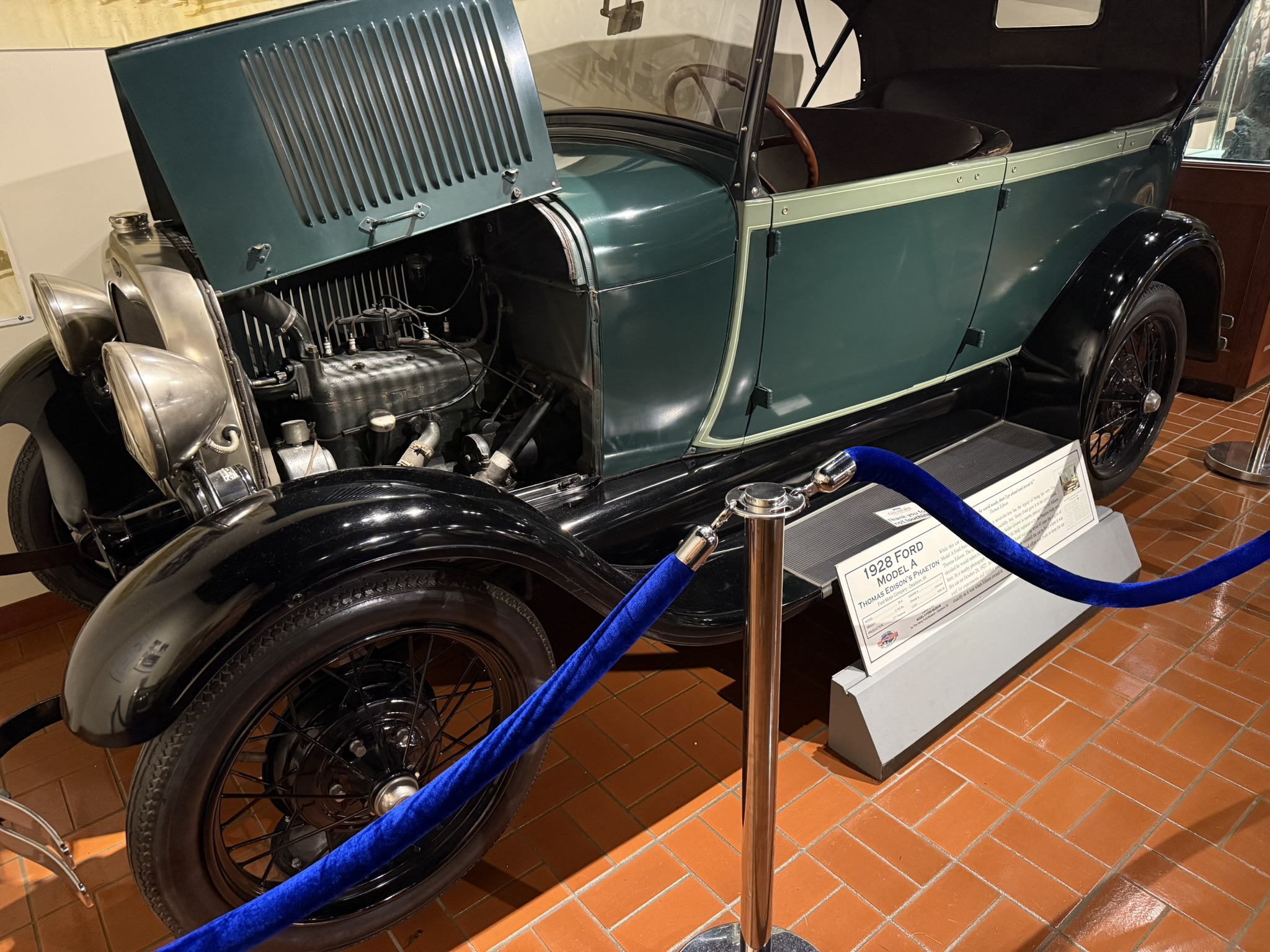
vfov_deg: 56.8
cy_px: 476
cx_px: 635
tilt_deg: -26.1
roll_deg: +2.2
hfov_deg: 71.6
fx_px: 881
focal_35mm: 24
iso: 400
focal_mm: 6.76
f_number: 1.78
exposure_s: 1/60
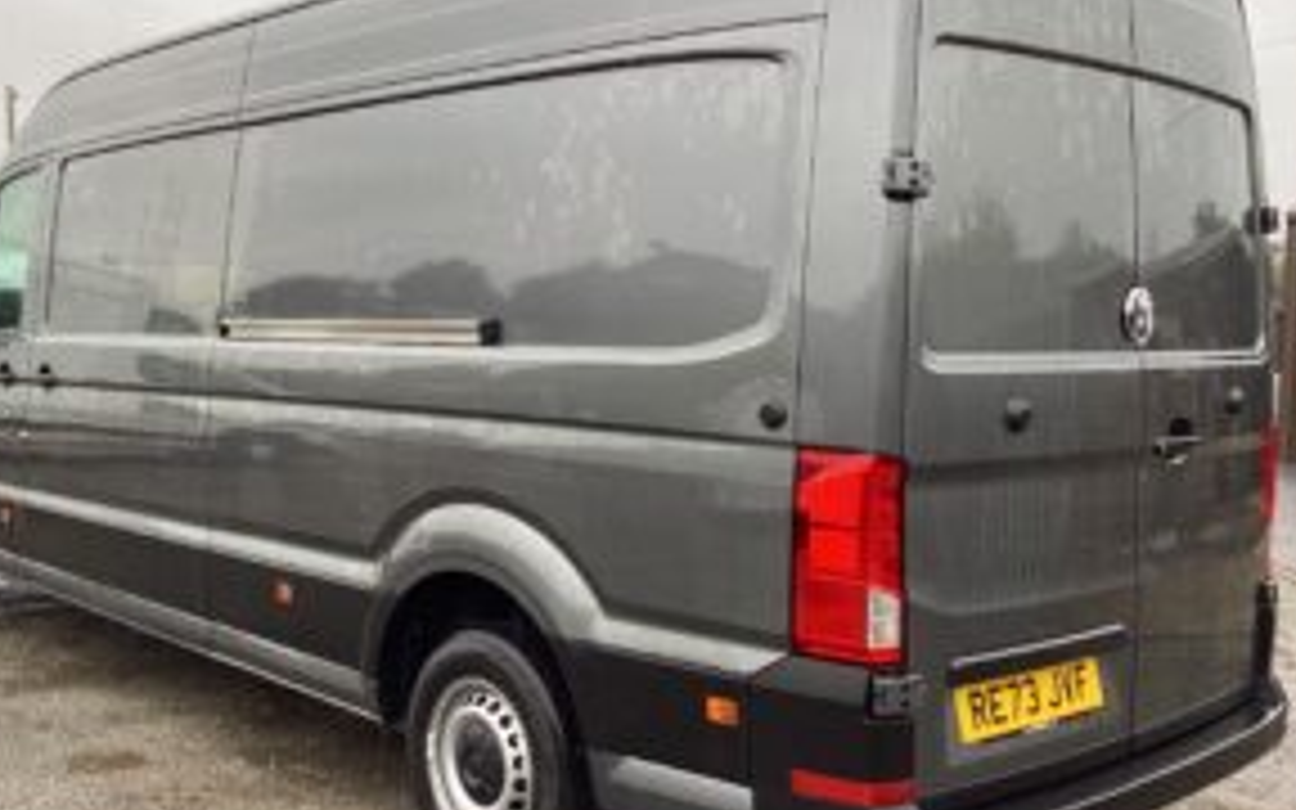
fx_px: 1413
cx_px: 572
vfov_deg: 32.0
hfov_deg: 49.2
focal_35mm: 40
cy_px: 389
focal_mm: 3.3
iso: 50
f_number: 2.4
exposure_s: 1/120
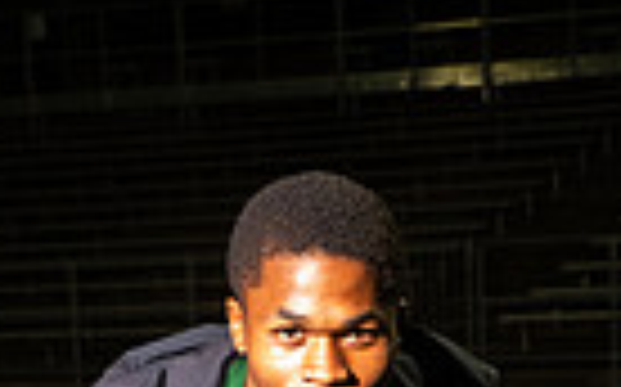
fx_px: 2926
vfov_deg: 7.1
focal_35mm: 173
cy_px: 914
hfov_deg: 12.1
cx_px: 320
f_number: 7.1
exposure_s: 1/400
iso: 1000
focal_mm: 52
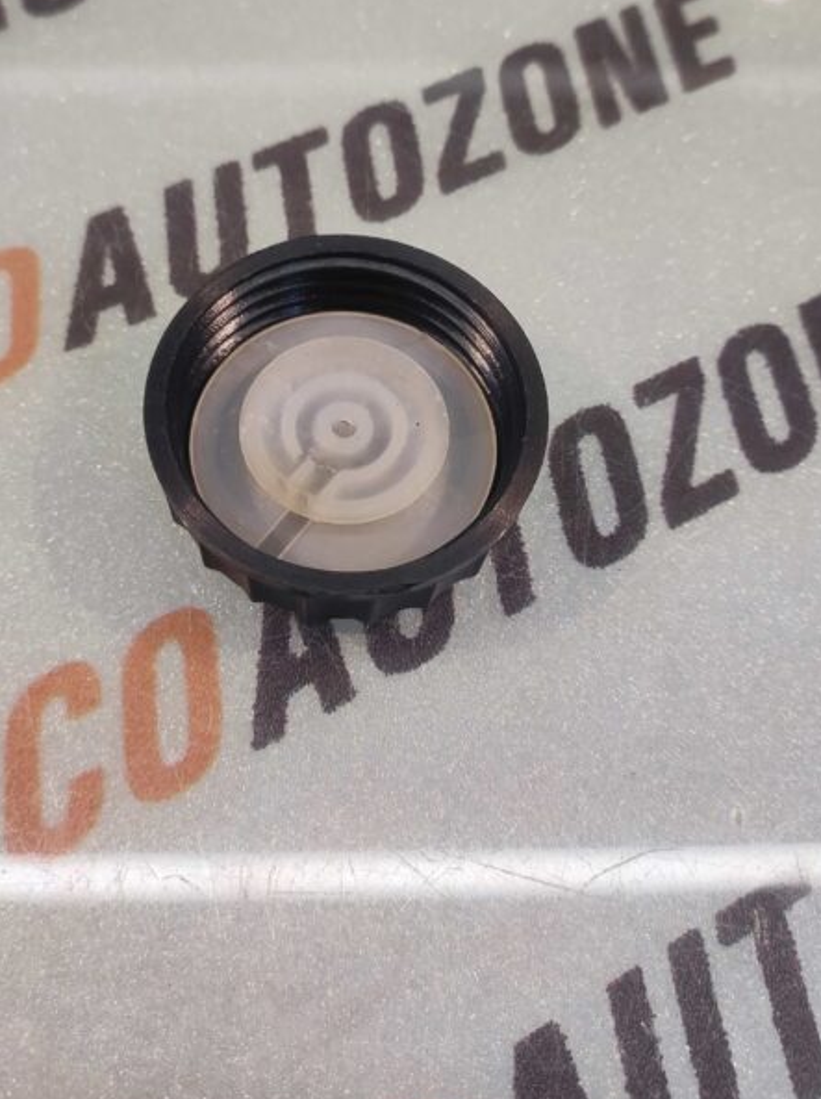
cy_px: 408
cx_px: 347
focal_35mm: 23
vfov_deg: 72.7
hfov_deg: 58.5
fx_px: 729
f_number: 1.79
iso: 113
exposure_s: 1/33
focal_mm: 4.74
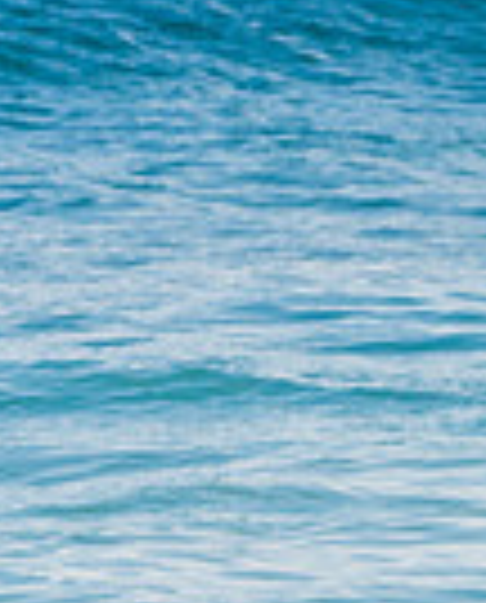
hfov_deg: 0.8
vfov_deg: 1.0
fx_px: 36245
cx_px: 540
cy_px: 848
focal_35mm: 2025
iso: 200
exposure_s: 1/2000
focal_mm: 500
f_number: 5.6
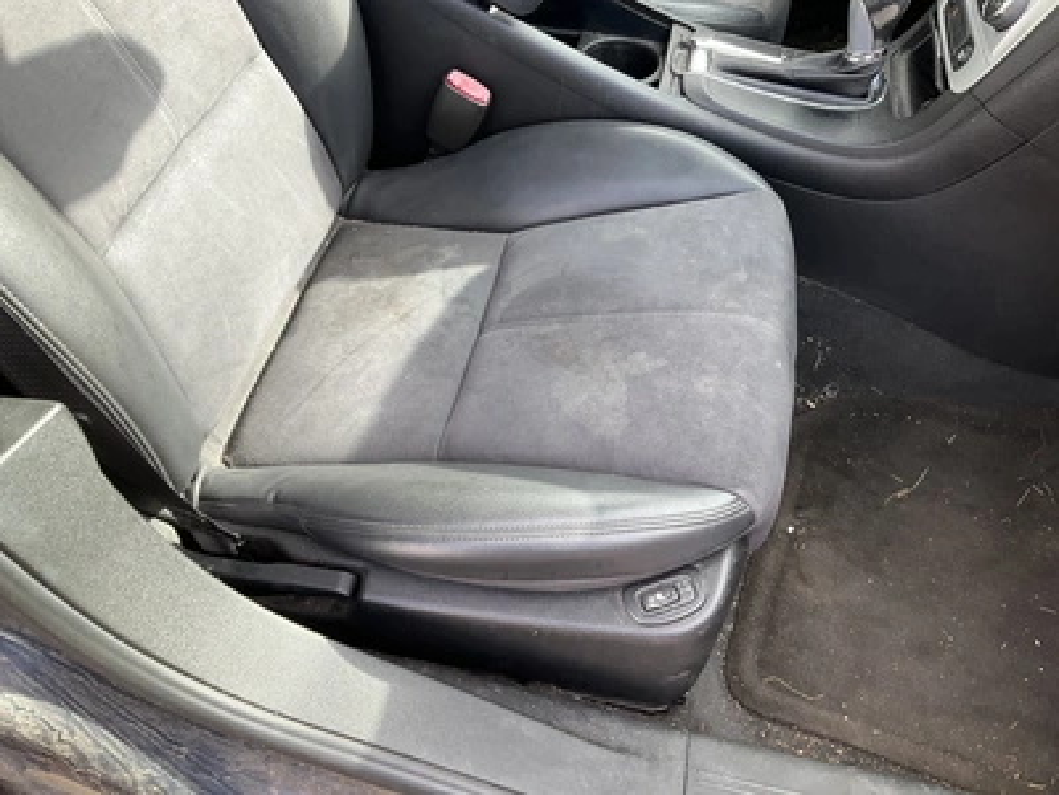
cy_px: 398
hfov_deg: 61.7
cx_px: 530
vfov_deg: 48.2
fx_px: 887
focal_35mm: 29
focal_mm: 3
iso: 25
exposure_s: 1/122
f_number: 1.8
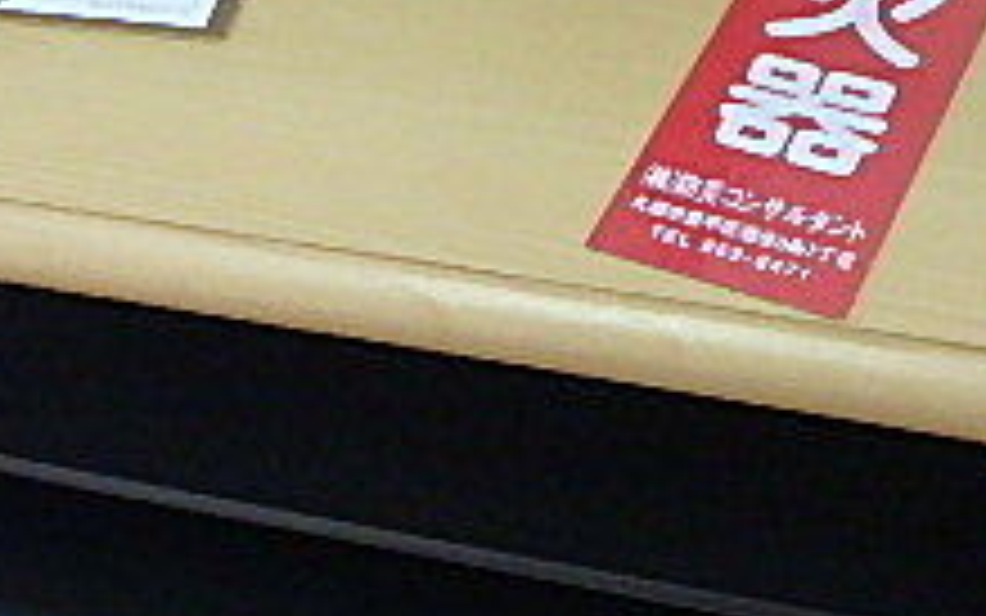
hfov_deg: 31.0
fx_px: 1747
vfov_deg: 19.0
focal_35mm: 65
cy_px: 733
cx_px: 257
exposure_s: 1/15
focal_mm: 3.7
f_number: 3.5
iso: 800
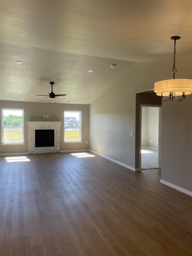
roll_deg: -0.4
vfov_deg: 67.3
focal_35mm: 26
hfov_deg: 53.1
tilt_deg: -0.9
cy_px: 128
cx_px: 96
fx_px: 192
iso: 32
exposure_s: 1/120
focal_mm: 4.2
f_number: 1.6
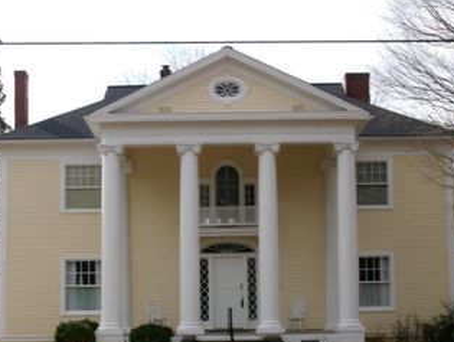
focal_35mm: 84
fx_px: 1103
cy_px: 242
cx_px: 212
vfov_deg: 17.5
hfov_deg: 23.3
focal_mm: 9.5
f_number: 13.1
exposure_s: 1/85
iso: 100
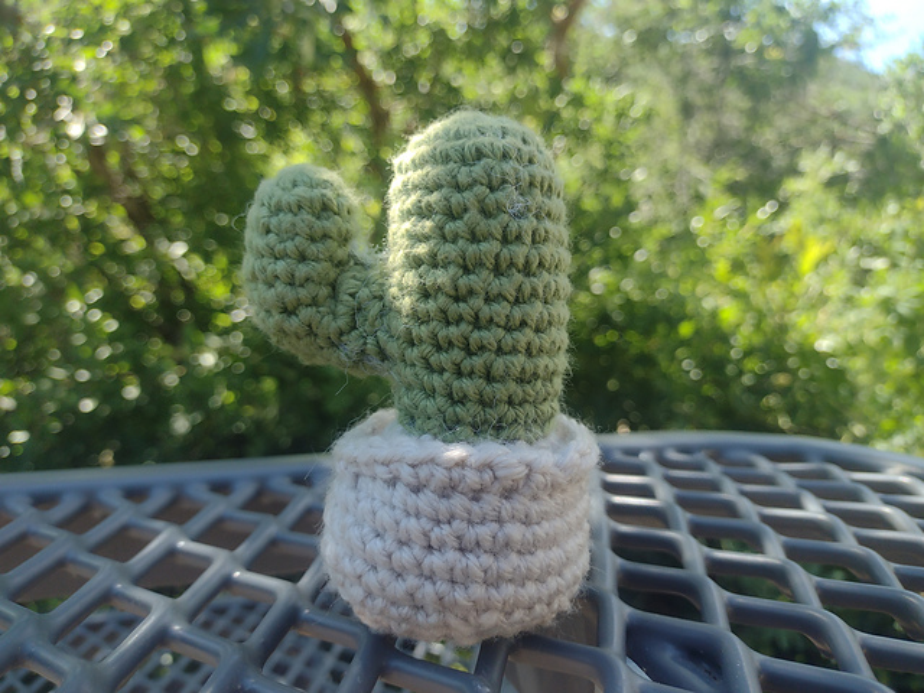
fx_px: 721
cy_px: 346
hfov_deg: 65.3
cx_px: 462
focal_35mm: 27
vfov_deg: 51.4
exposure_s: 1/579
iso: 100
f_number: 1.7
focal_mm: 4.71
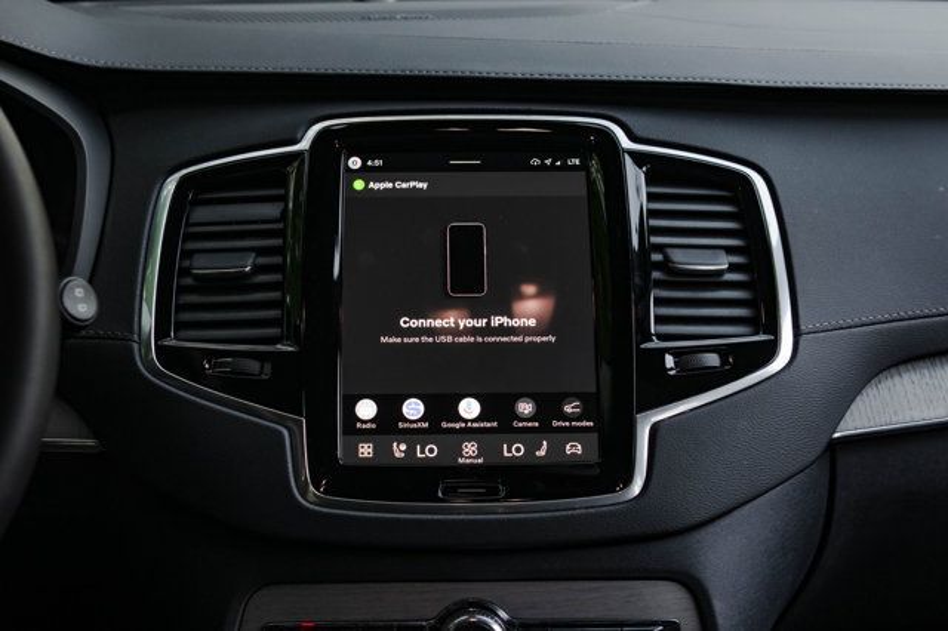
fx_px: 1540
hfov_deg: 34.2
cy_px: 316
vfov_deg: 23.2
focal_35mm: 59
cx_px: 474
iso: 1250
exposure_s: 1/320
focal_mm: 38
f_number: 4
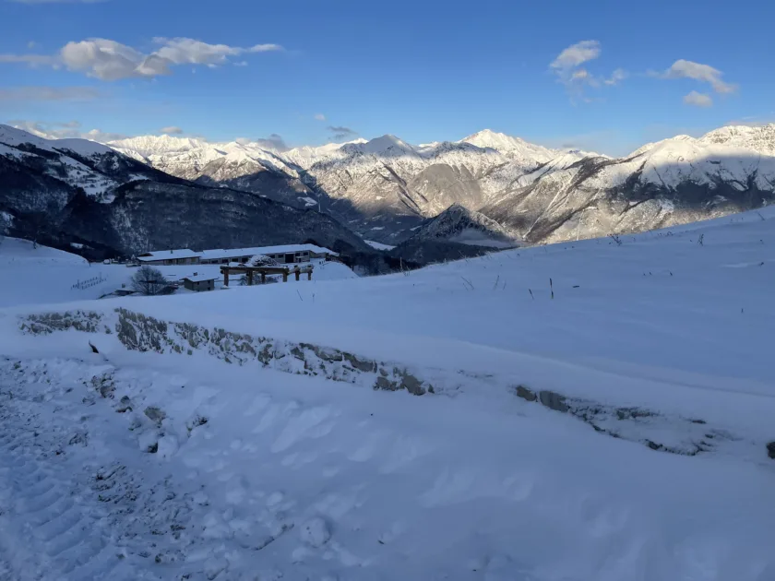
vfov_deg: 53.1
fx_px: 582
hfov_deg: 67.3
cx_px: 388
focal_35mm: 26
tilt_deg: -11.2
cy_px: 290
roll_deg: -1.7
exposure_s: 1/2717
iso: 32
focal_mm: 5.1
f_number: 1.6
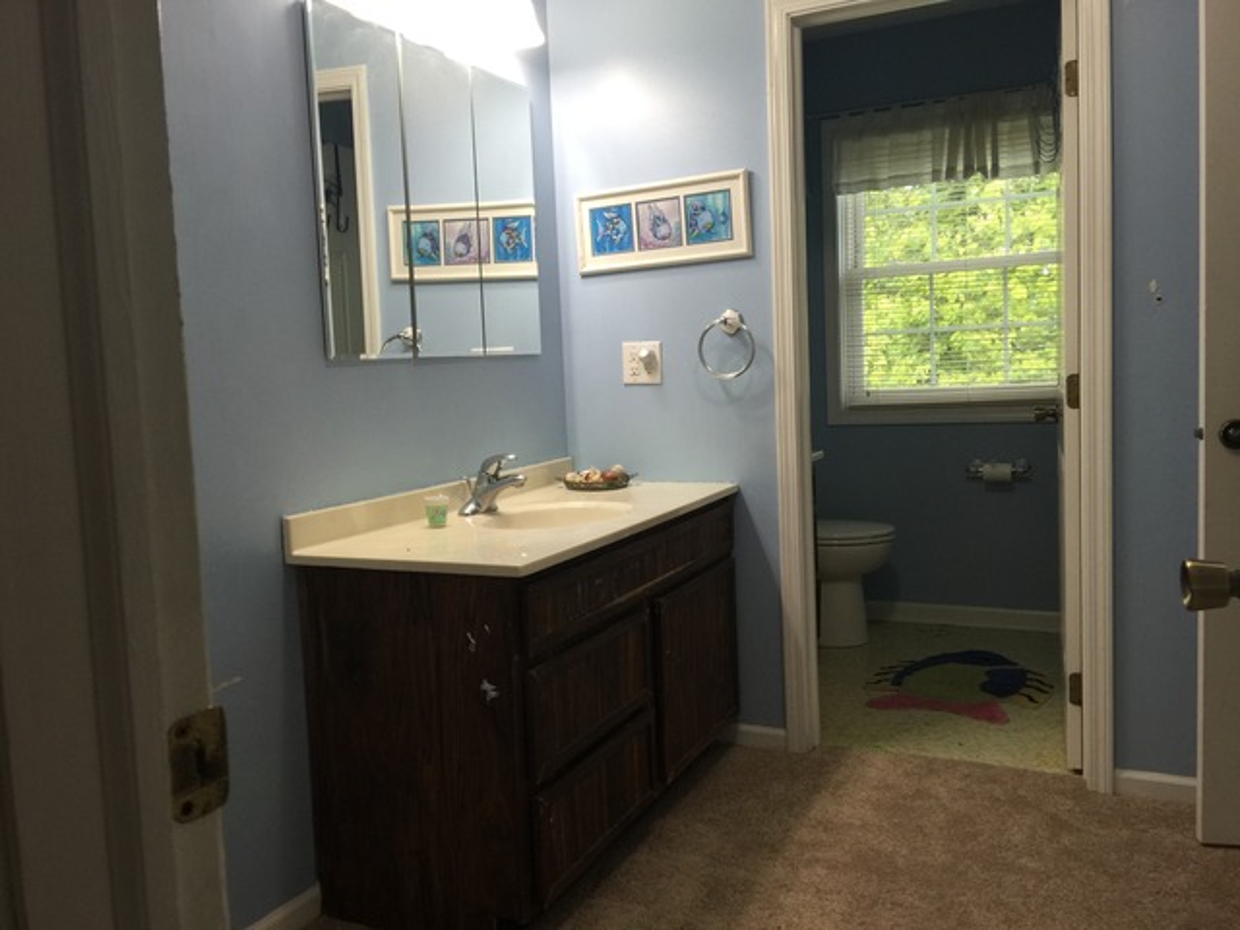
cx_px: 620
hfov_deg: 61.7
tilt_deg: -5.1
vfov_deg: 48.2
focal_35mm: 29
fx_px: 1039
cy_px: 465
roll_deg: +1.0
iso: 40
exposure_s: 1/30
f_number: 2.2
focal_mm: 4.15
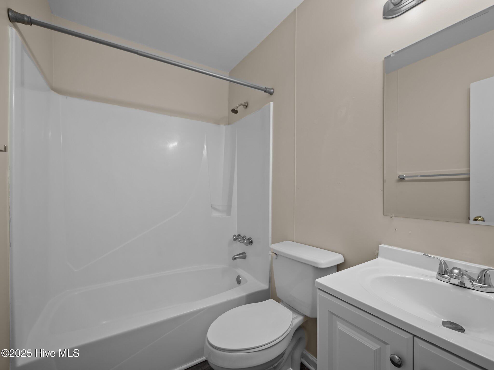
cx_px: 247
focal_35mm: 14
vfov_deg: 85.7
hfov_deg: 102.1
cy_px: 185
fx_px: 200
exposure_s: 1/13
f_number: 4
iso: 200
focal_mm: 7
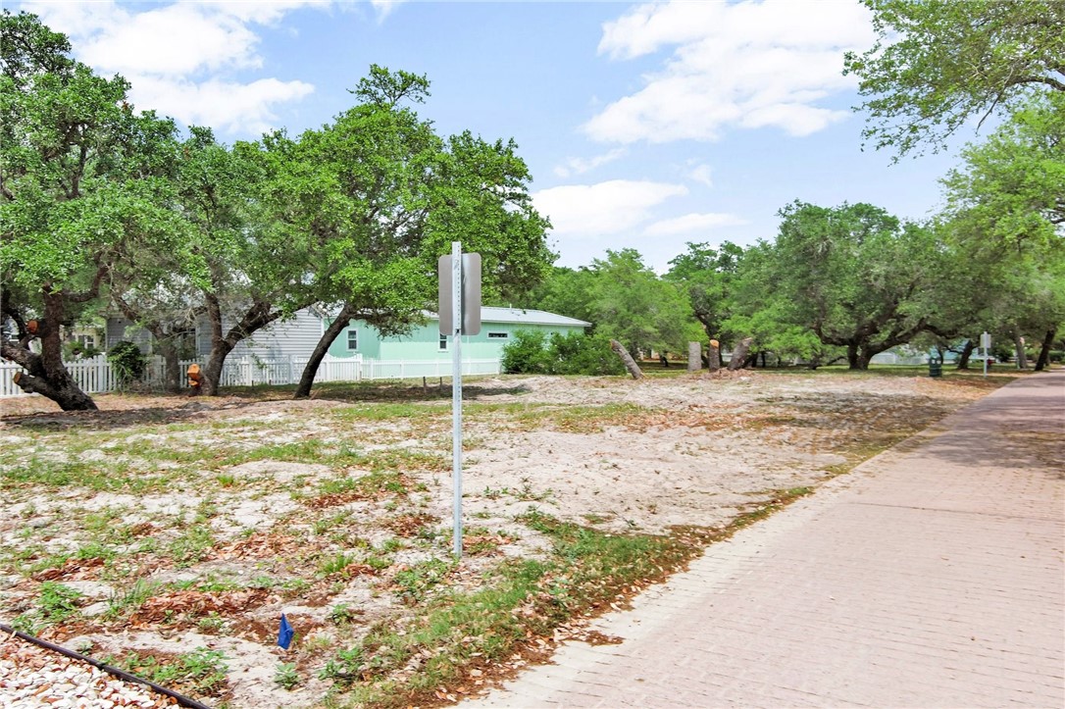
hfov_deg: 63.7
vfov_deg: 44.9
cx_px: 532
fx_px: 857
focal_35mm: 29
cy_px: 354
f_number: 2.8
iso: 100
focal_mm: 10.57
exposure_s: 1/60
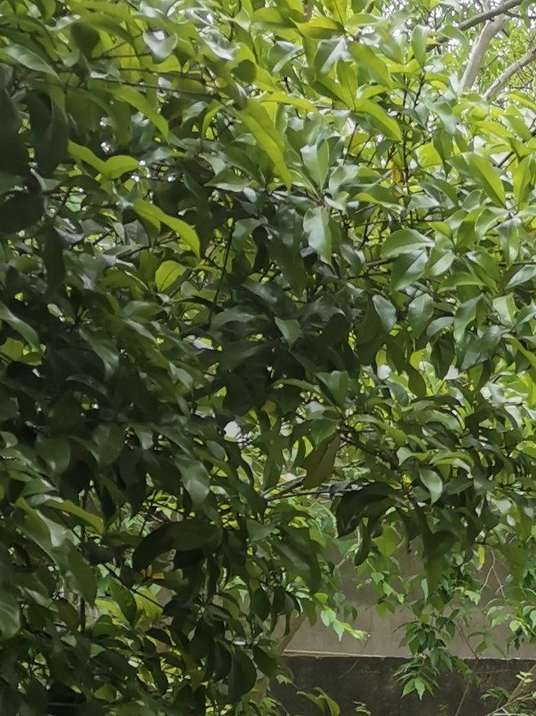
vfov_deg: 21.4
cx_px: 803
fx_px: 1674
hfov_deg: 16.6
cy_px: 975
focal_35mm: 81
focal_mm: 4.75
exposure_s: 1/208
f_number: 1.8
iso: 50
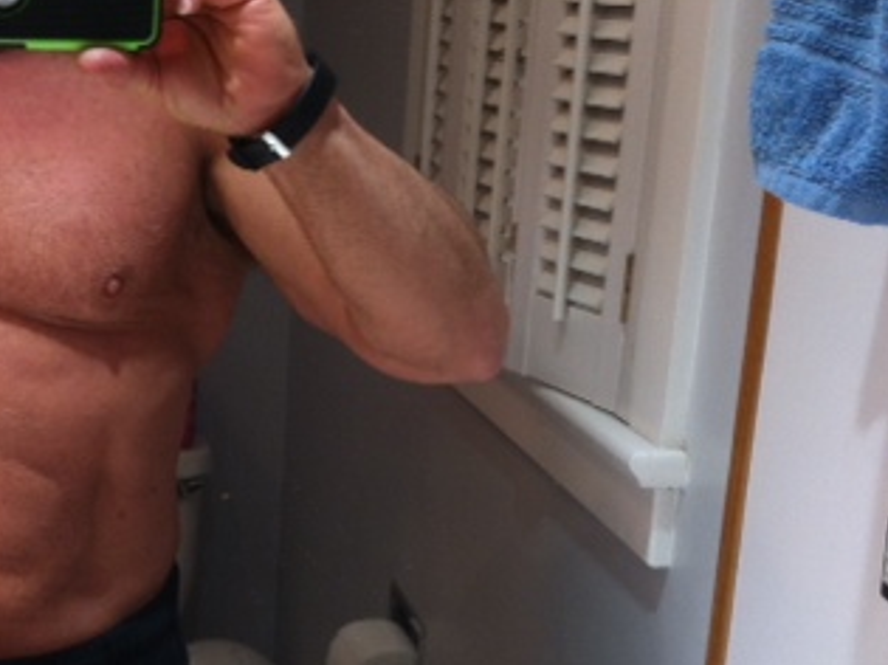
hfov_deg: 27.1
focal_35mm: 71
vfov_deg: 20.6
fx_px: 1821
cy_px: 454
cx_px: 251
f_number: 2.8
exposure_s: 1/30
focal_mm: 3.85
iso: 100
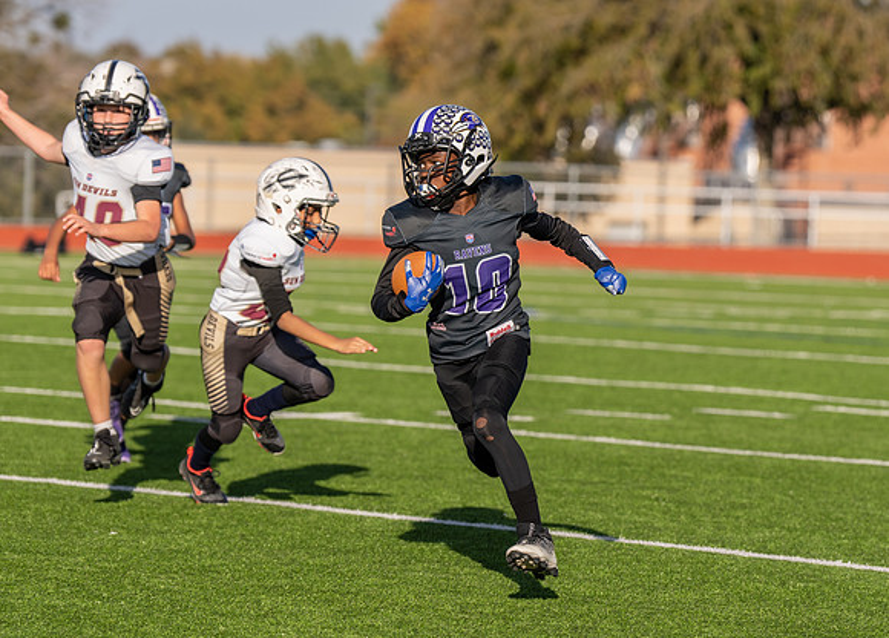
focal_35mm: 217
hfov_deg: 9.3
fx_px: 5482
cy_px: 314
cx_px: 490
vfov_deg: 6.7
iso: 125
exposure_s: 1/2000
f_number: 3.2
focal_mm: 131
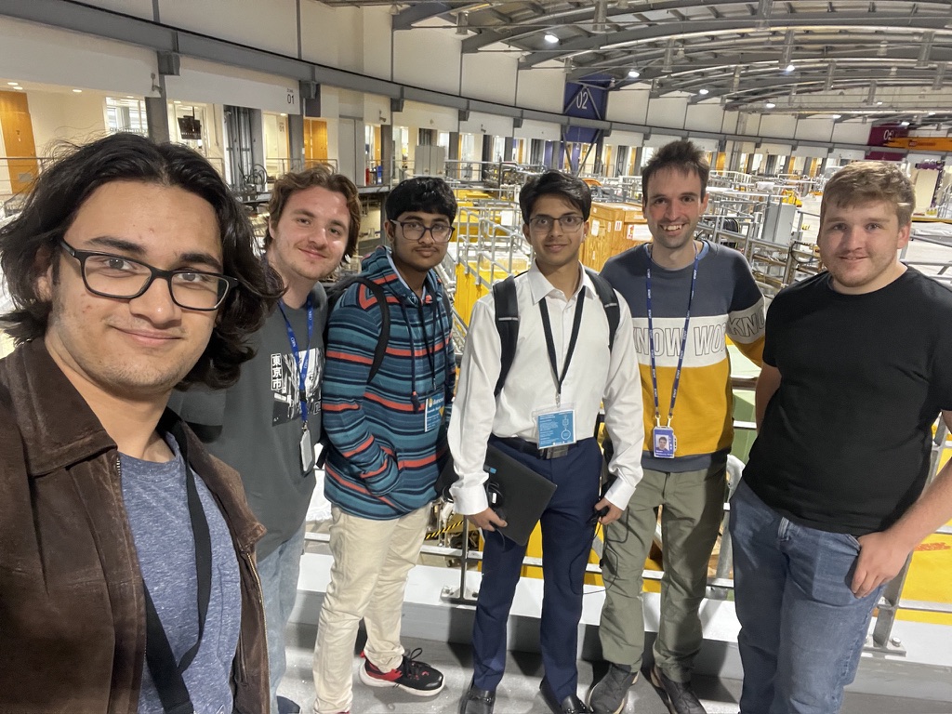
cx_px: 476
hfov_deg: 73.9
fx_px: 633
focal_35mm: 23
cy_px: 357
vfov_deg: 58.9
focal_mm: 2.71
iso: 400
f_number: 2.2
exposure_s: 1/33
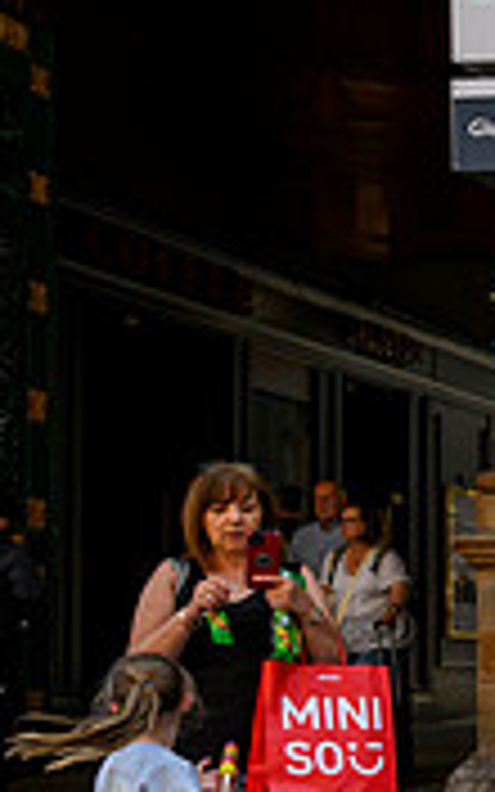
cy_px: 637
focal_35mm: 94
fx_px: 2029
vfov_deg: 21.8
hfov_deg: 10.9
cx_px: 1328
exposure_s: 1/640
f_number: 5.6
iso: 1000
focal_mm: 24
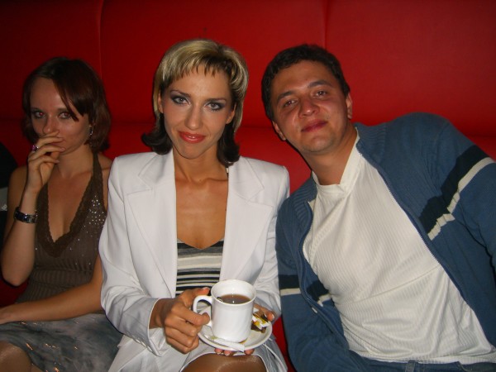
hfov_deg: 49.0
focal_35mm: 38
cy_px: 186
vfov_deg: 37.7
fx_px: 544
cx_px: 248
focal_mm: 7.9
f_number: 2.8
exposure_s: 1/60
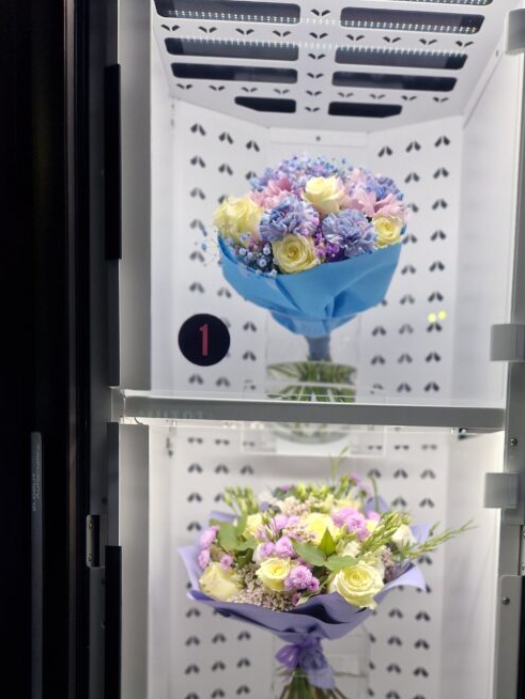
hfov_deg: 39.5
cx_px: 323
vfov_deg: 48.8
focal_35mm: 36
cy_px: 545
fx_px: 728
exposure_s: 1/100
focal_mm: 5.4
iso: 80
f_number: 1.8
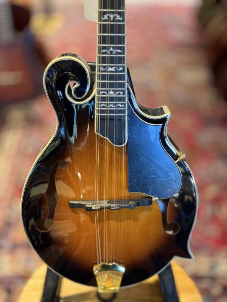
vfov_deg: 39.7
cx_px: 114
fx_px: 420
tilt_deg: -36.2
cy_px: 151
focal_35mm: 48
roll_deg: +0.2
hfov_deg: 30.3
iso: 500
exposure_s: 1/40
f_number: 1.78
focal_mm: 6.76
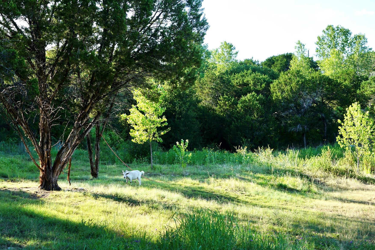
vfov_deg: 21.9
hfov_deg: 32.4
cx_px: 195
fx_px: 646
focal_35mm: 62
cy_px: 105
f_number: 8
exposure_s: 1/100
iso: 100
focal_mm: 53
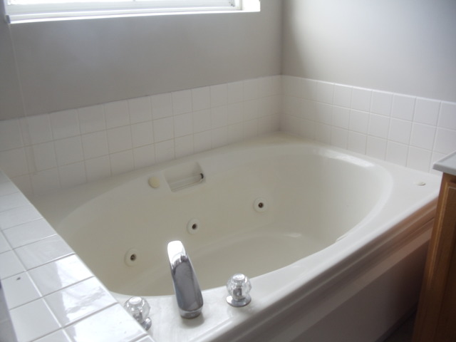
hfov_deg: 42.9
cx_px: 228
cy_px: 171
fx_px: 580
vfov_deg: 32.9
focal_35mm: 44
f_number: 3.5
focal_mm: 6
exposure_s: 1/30
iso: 80
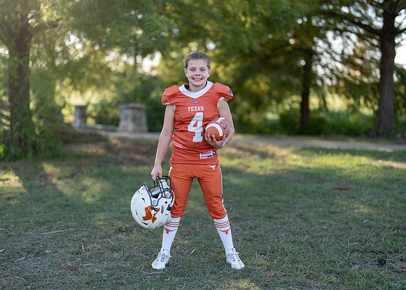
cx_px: 203
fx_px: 604
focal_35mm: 52
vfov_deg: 27.0
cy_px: 145
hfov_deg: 37.2
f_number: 1.2
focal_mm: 50
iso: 100
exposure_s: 1/1250
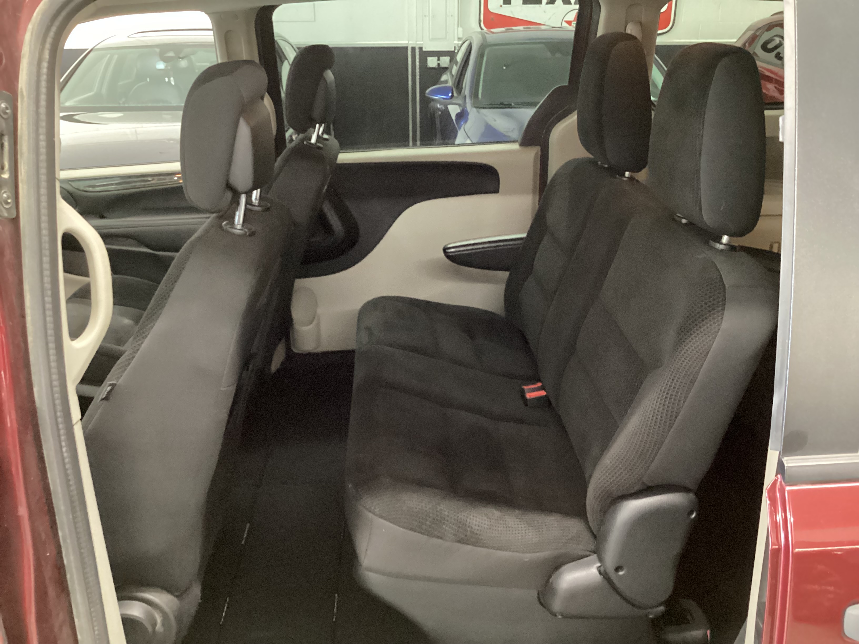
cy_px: 322
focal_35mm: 31
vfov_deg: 45.4
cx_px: 430
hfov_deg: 58.4
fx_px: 769
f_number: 2.4
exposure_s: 1/20
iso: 640
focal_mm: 3.3
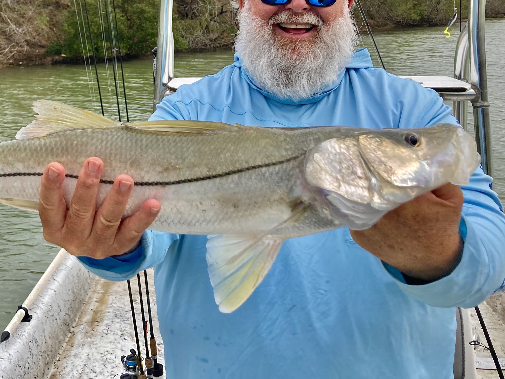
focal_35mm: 43
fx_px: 627
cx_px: 126
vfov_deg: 33.0
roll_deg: +0.8
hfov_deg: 42.5
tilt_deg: -8.5
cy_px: 97
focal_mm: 3.99
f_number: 1.8
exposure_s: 1/1116
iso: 20
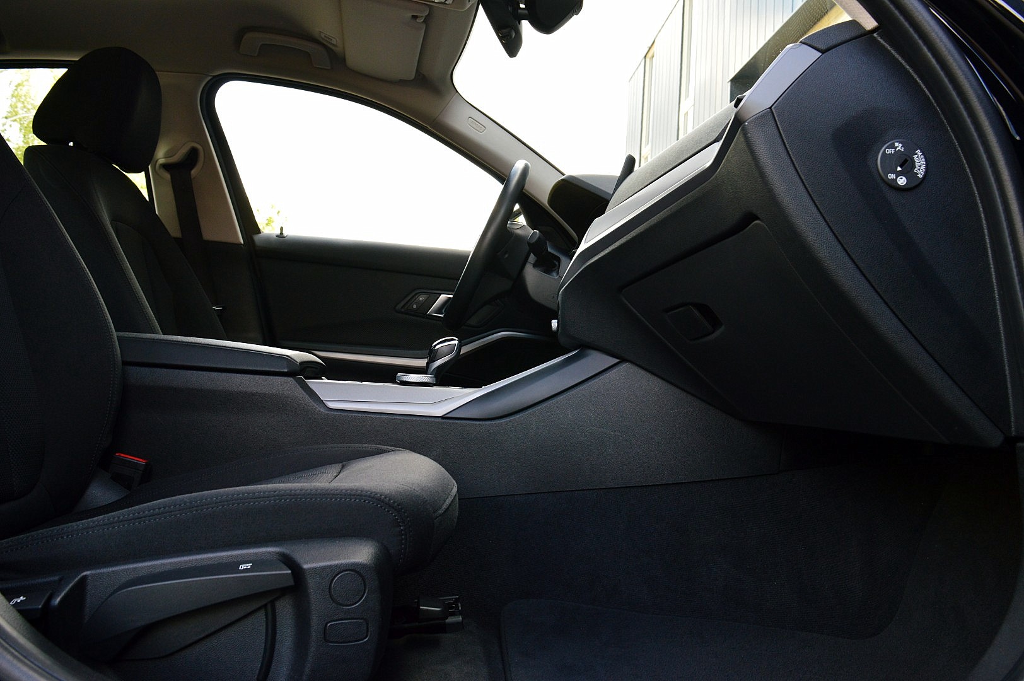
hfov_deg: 62.0
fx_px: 853
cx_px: 512
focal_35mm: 30
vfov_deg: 43.5
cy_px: 340
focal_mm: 20
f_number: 8
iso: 400
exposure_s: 1/80
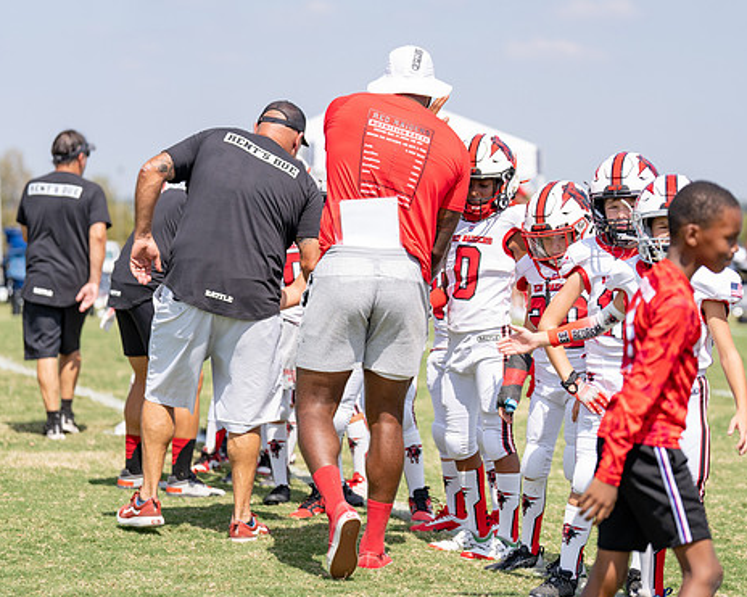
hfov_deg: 13.8
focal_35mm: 140
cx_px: 438
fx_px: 3095
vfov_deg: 11.0
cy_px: 282
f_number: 2.8
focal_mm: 111
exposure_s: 1/2500
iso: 200
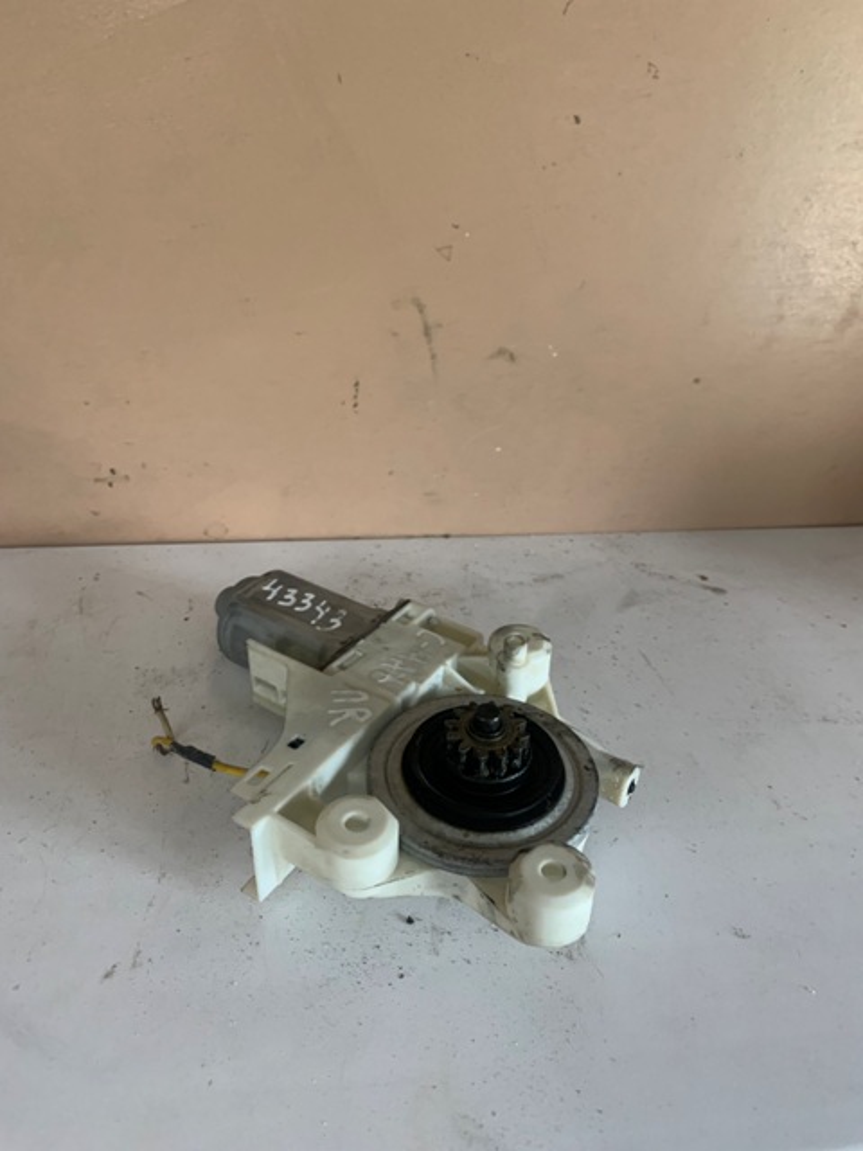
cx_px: 432
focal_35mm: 26
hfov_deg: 53.1
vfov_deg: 67.3
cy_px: 576
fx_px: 864
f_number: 1.8
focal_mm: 4.25
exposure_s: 1/60
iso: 320
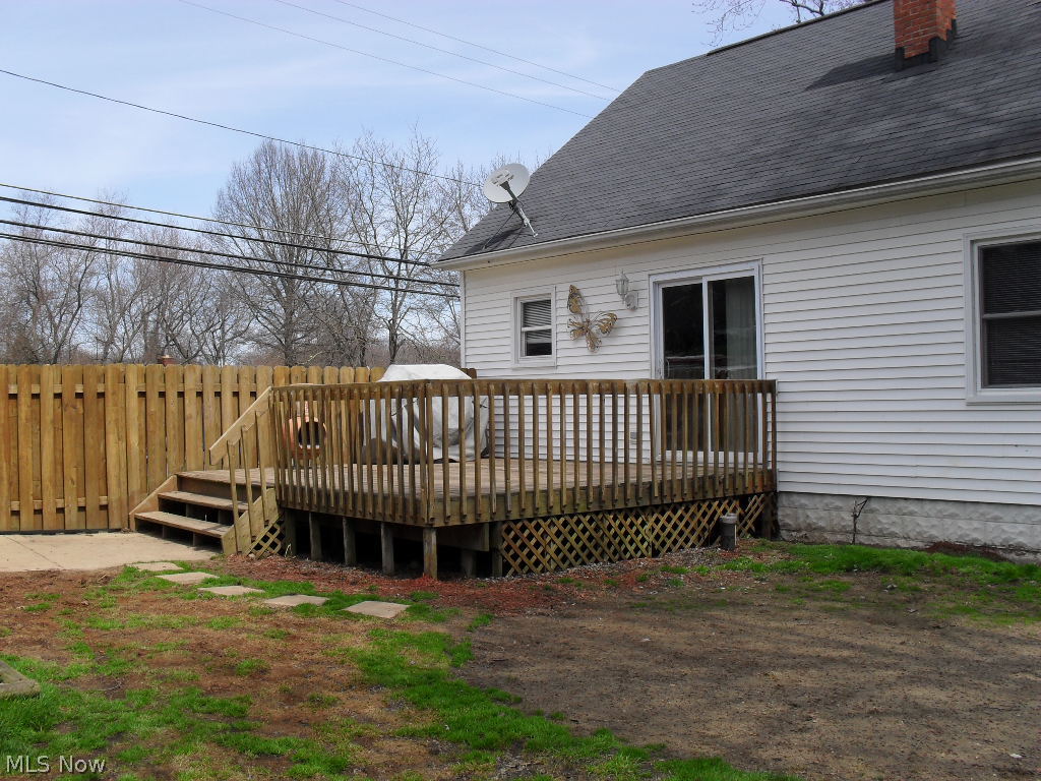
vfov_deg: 40.7
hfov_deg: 52.6
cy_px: 390
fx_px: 1053
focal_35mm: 35
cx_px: 520
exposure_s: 1/180
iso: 100
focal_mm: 6.3
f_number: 8.4
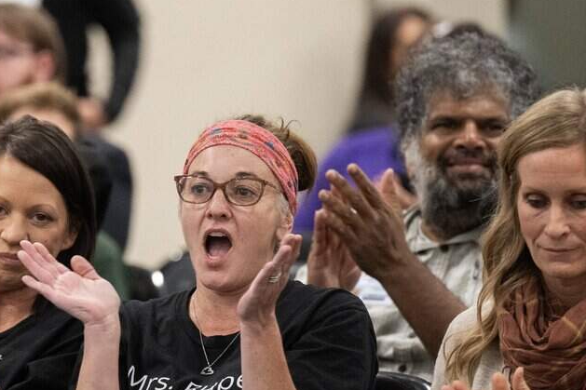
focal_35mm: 572
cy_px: 187
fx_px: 9308
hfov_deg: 3.6
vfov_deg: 2.4
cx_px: 116
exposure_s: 1/320
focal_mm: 200
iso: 2000
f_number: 2.8
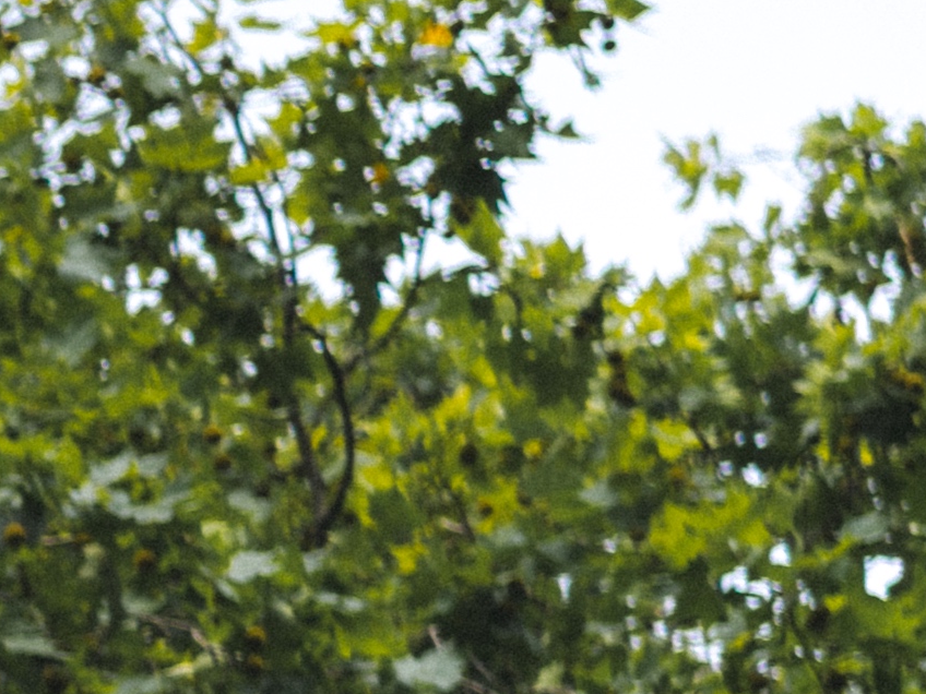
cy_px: 1142
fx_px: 16371
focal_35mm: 612
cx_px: -1970
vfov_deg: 2.4
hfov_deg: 3.2
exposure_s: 1/640
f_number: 2.8
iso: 100
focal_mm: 90
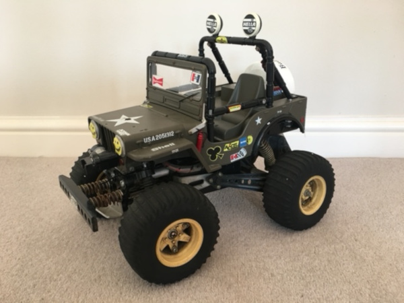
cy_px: 152
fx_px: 338
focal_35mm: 29
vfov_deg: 48.2
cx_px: 202
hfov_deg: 61.7
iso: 40
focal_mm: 4.15
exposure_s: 1/17
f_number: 2.2
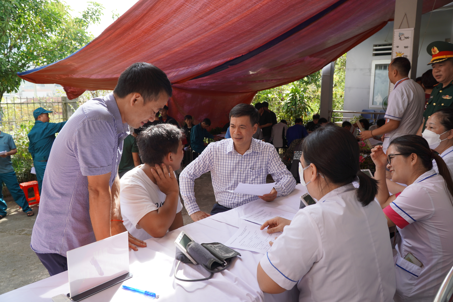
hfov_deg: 67.4
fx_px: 340
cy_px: 151
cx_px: 226
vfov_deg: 47.9
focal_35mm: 27
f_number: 4
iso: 100
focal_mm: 18
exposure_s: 1/160
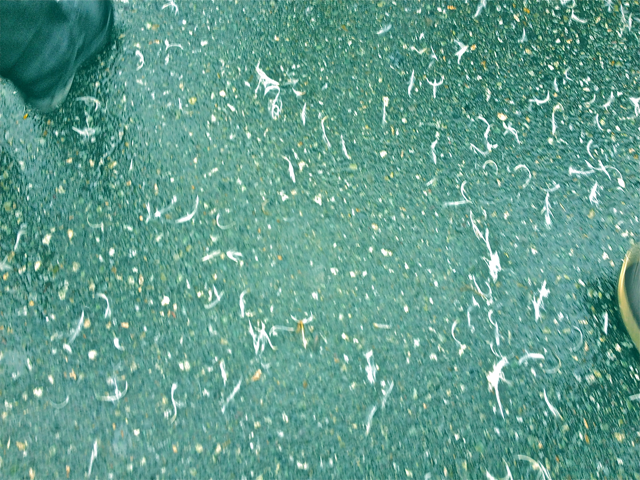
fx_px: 647
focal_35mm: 35
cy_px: 240
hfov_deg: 52.6
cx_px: 320
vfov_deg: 40.7
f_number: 2.4
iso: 50
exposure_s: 1/40
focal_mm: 4.28
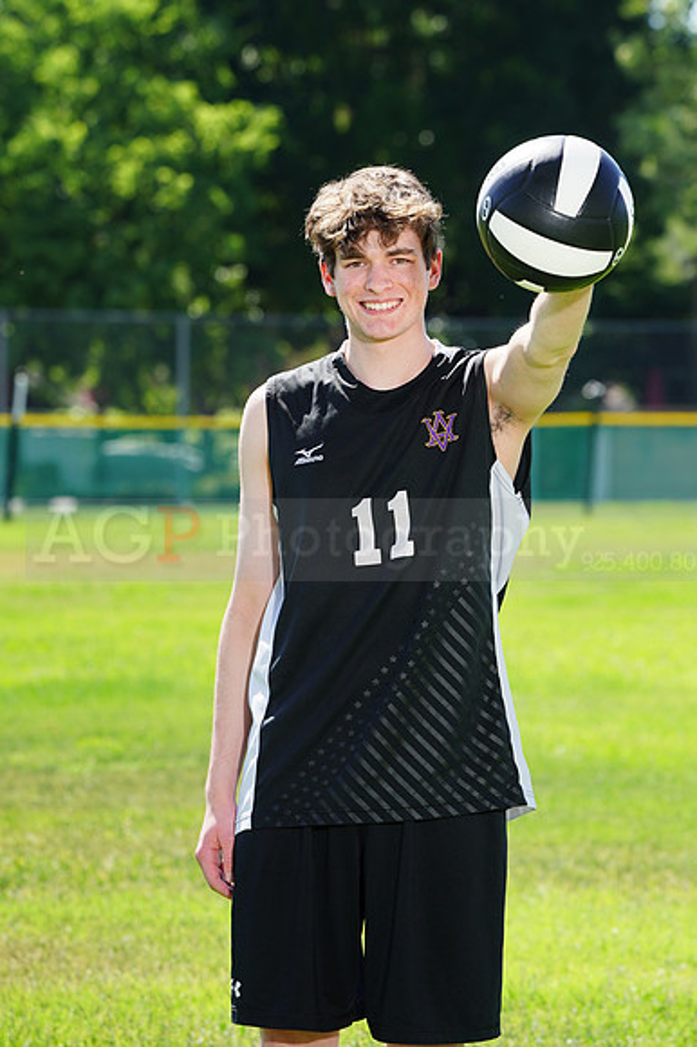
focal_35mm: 235
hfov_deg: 5.8
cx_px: 348
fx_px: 6832
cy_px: 524
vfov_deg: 8.8
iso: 200
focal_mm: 235
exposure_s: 1/200
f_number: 10
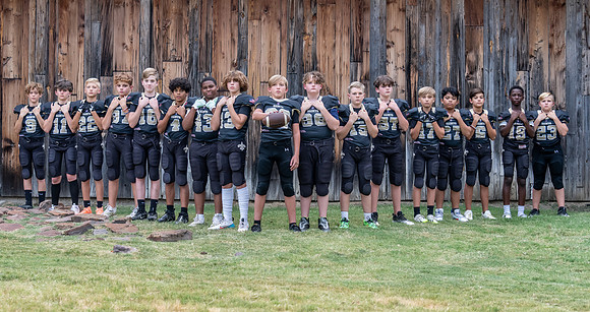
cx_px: 289
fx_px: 1328
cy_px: 155
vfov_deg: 13.4
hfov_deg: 25.1
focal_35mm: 86
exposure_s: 1/320
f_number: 4
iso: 1000
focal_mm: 70
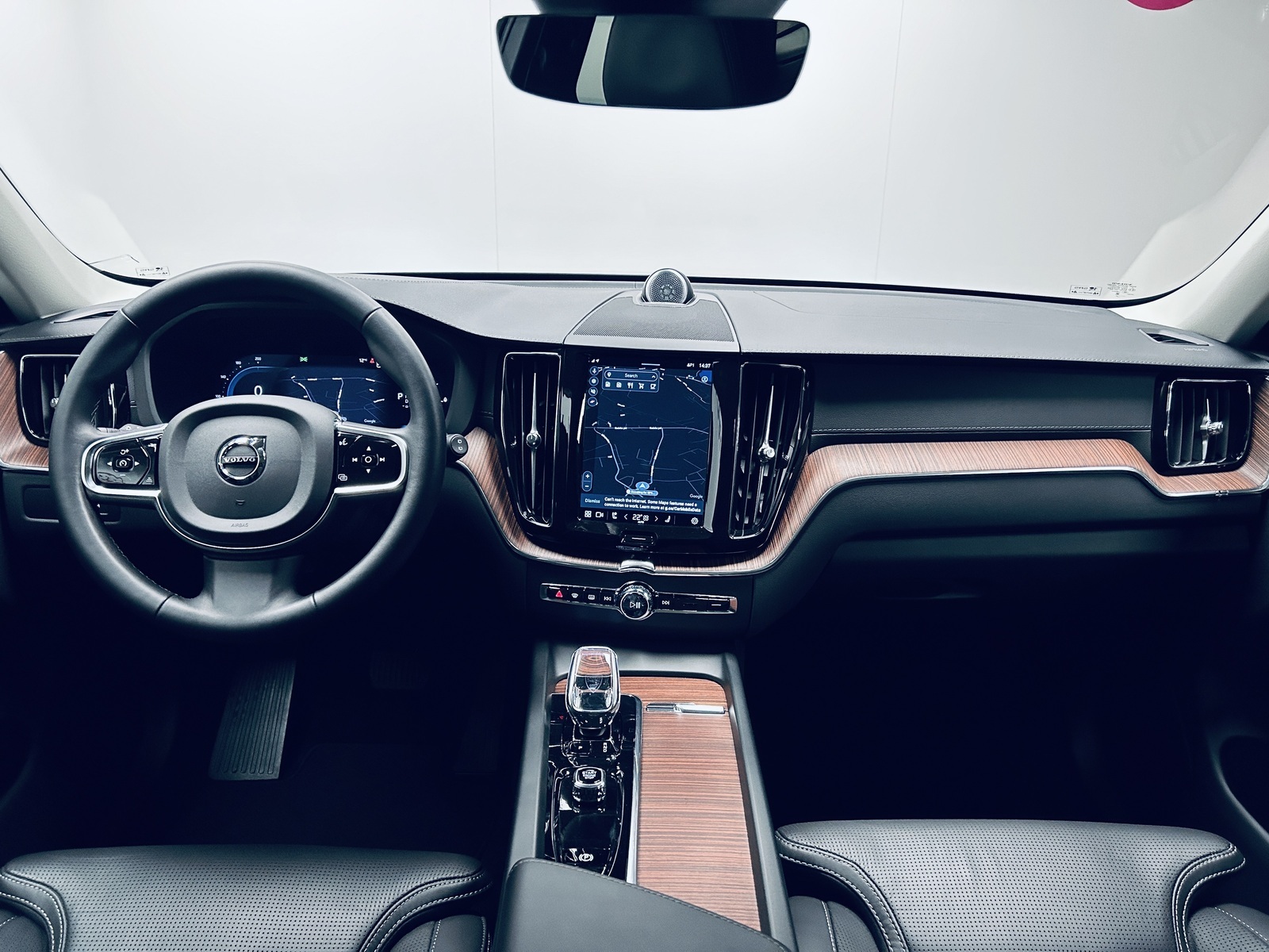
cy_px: 476
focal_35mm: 26
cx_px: 634
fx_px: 953
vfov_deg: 53.1
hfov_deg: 67.3
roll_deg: -0.3
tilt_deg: -18.6
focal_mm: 5.7
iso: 250
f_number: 1.5
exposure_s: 1/58
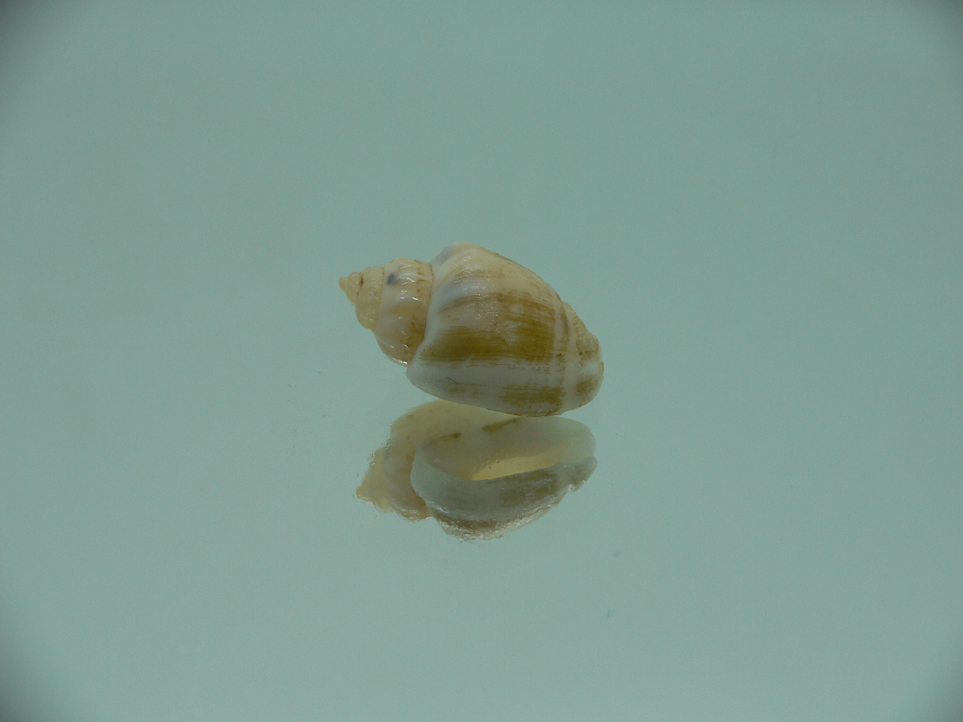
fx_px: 974
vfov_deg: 40.7
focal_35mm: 35
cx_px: 482
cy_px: 361
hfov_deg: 52.6
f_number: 2.8
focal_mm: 4.6
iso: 80
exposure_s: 1/80
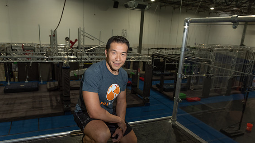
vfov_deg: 41.4
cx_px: 126
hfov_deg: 67.9
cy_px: 83
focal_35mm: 28
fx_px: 189
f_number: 4
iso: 800
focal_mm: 26
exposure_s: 1/160
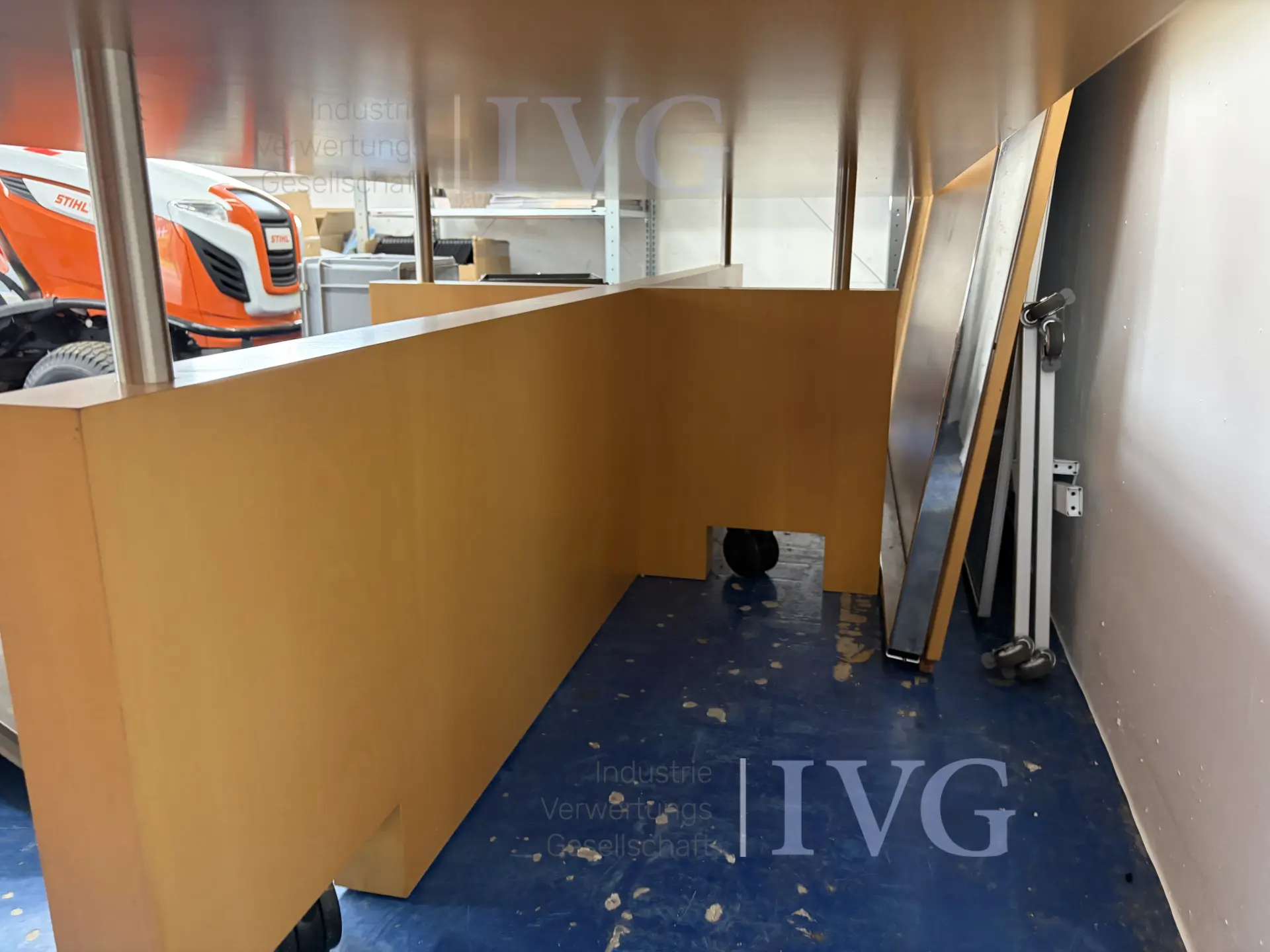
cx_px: 635
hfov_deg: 67.3
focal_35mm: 26
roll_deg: +1.1
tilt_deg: -13.9
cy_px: 476
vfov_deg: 53.1
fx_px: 954
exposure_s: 1/50
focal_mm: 5.96
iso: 320
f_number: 1.6
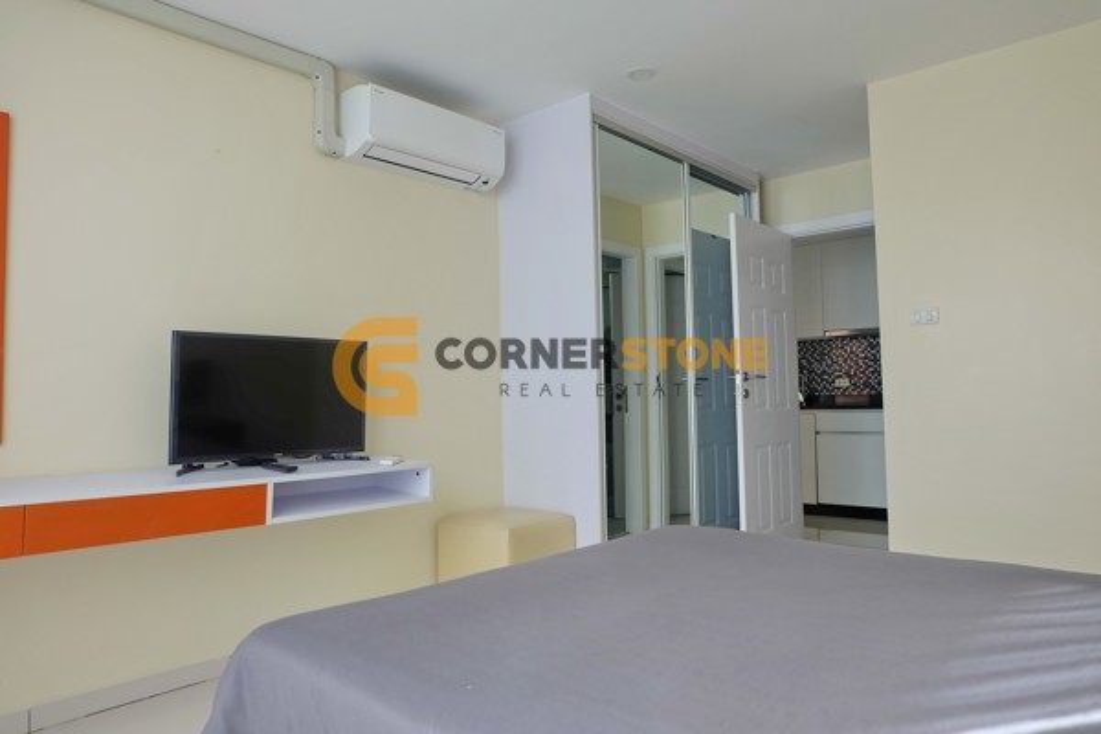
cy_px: 367
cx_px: 550
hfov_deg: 73.7
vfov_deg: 53.1
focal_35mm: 24
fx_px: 734
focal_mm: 16
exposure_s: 1/50
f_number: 4
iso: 200
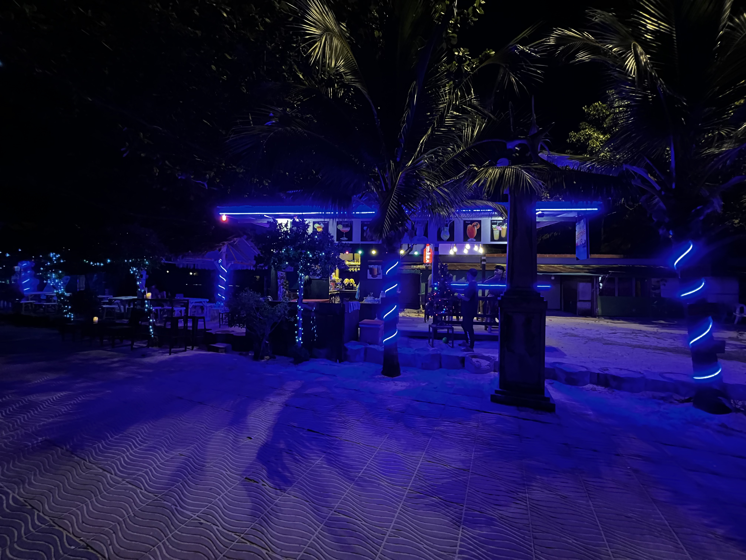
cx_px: 373
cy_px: 280
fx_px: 280
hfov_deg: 106.2
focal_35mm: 13
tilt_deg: +1.5
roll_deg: -0.5
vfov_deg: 89.9
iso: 1000
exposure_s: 1/33
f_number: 1.8
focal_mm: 1.57
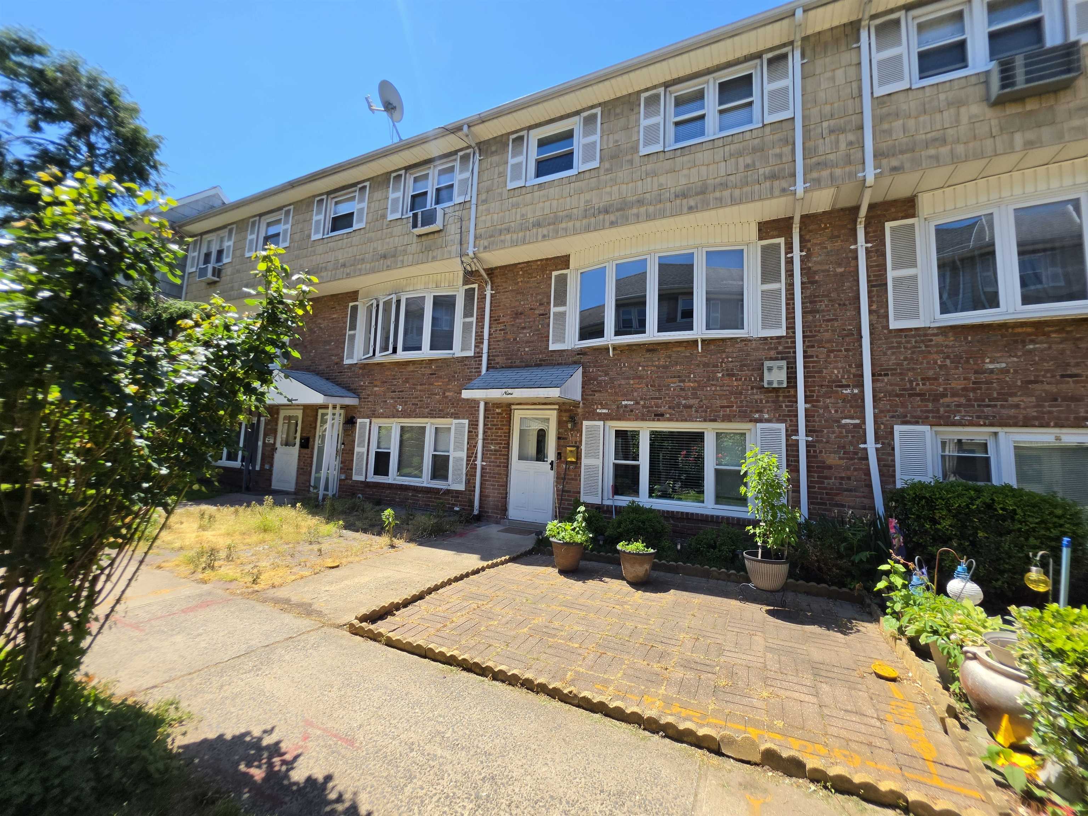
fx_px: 409
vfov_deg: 89.9
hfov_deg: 106.2
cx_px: 544
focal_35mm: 13
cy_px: 408
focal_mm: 2.2
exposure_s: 1/1090
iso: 32
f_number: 1.9
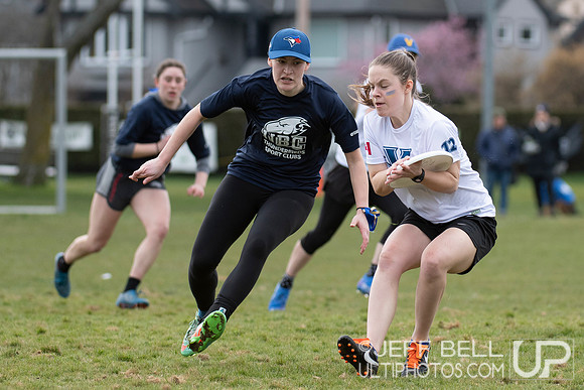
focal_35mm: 466
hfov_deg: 4.4
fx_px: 7559
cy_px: 108
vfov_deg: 3.0
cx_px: 437
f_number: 4
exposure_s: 1/1250
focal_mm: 200
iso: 500
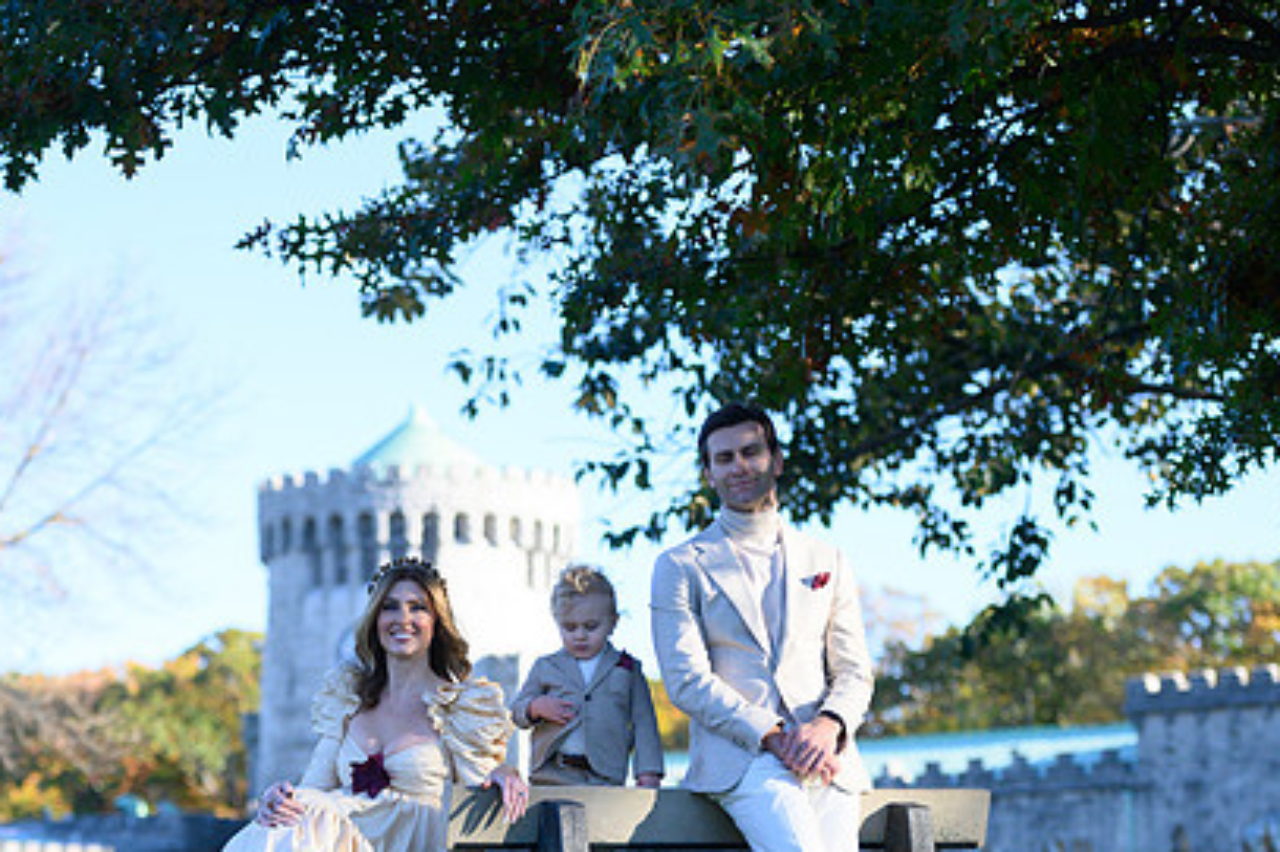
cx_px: 440
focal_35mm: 114
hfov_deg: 17.9
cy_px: 569
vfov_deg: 12.0
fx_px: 4051
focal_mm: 80
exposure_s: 1/6400
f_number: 3.2
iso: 1600
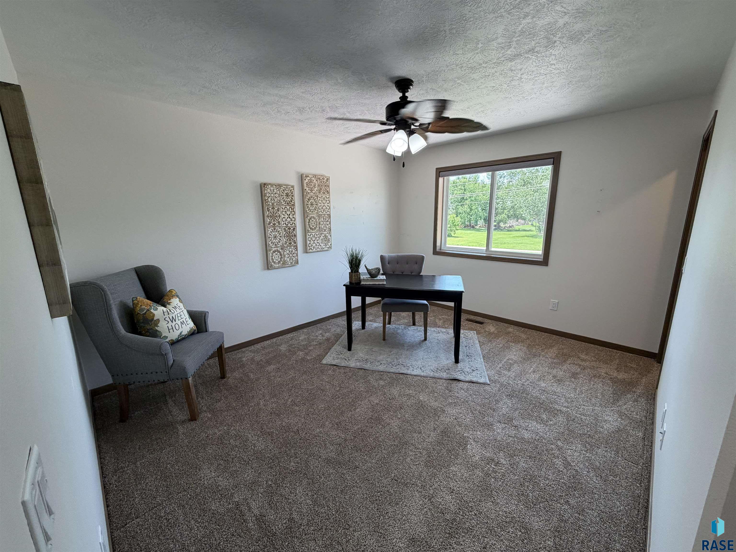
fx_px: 298
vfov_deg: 85.7
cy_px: 276
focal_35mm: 14
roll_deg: +0.3
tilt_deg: -12.5
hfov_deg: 102.1
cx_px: 368
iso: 125
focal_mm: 2.22
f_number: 2.2
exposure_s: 1/120
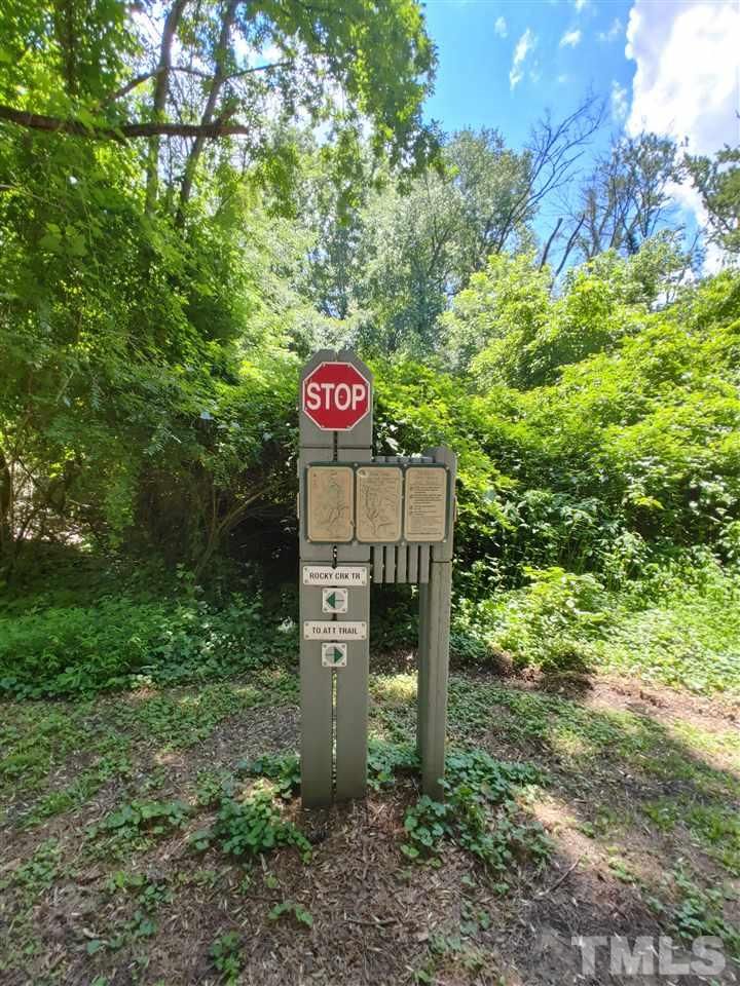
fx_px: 428
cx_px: 370
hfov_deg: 81.7
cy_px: 493
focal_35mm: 15
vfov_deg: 98.2
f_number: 1.9
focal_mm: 1.78
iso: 50
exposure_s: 1/120
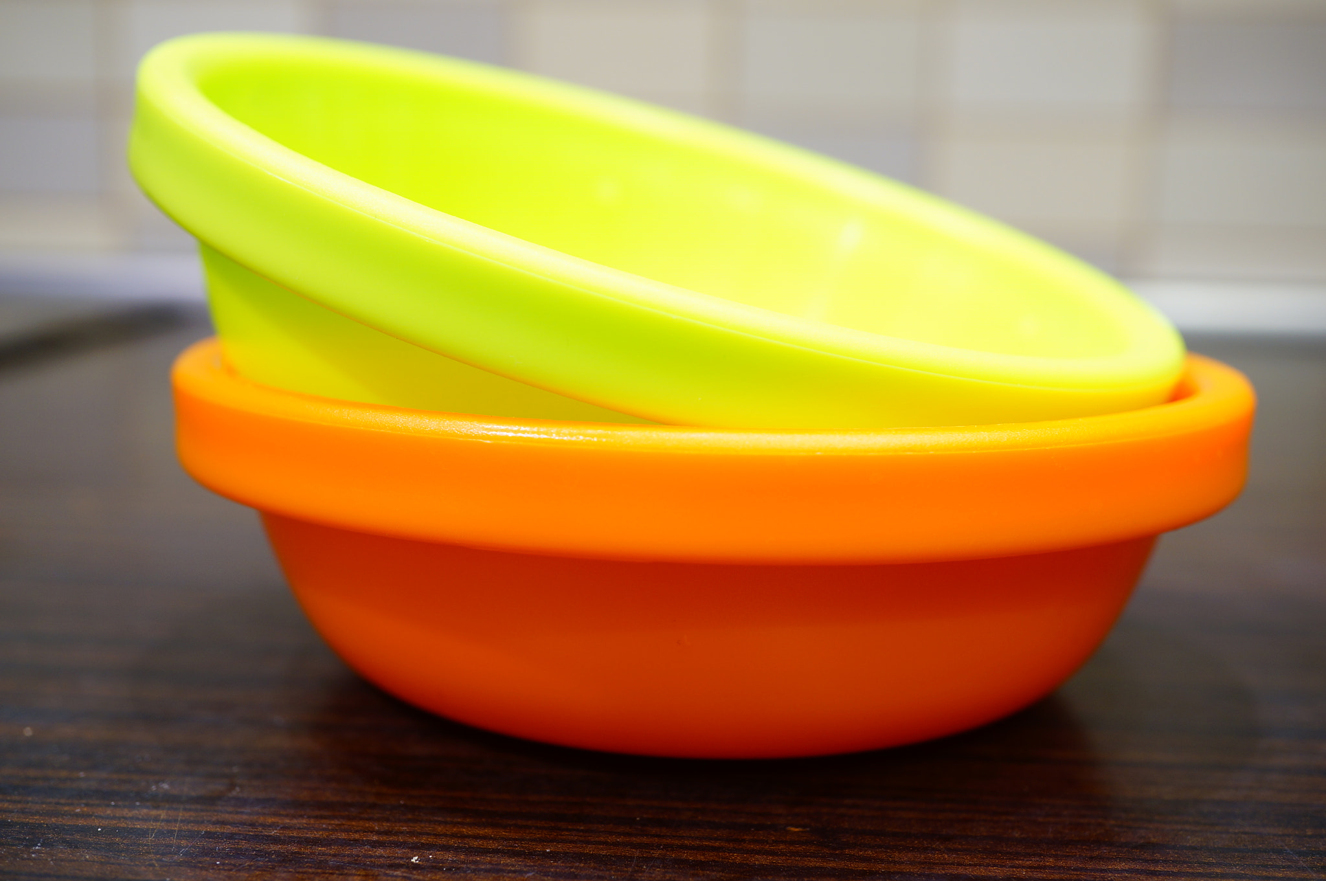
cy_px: 440
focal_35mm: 45
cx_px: 663
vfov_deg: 29.8
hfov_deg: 43.6
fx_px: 1656
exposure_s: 1/2
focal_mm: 30
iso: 100
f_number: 9
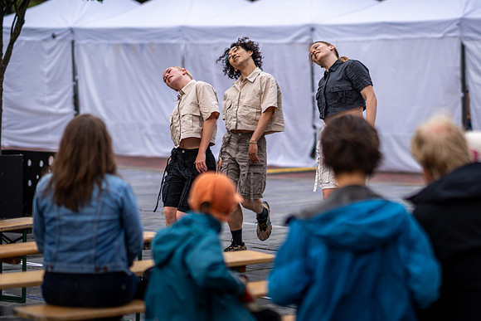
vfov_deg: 10.4
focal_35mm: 132
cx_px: 310
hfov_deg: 15.6
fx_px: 1758
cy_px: 195
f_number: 1.4
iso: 125
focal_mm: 85
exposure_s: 1/2500
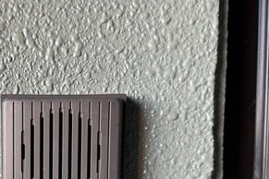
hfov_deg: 39.5
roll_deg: +0.4
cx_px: 53
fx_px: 359
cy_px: 184
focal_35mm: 48
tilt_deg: -4.0
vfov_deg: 26.4
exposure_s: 1/121
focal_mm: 6.76
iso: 200
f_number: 1.78
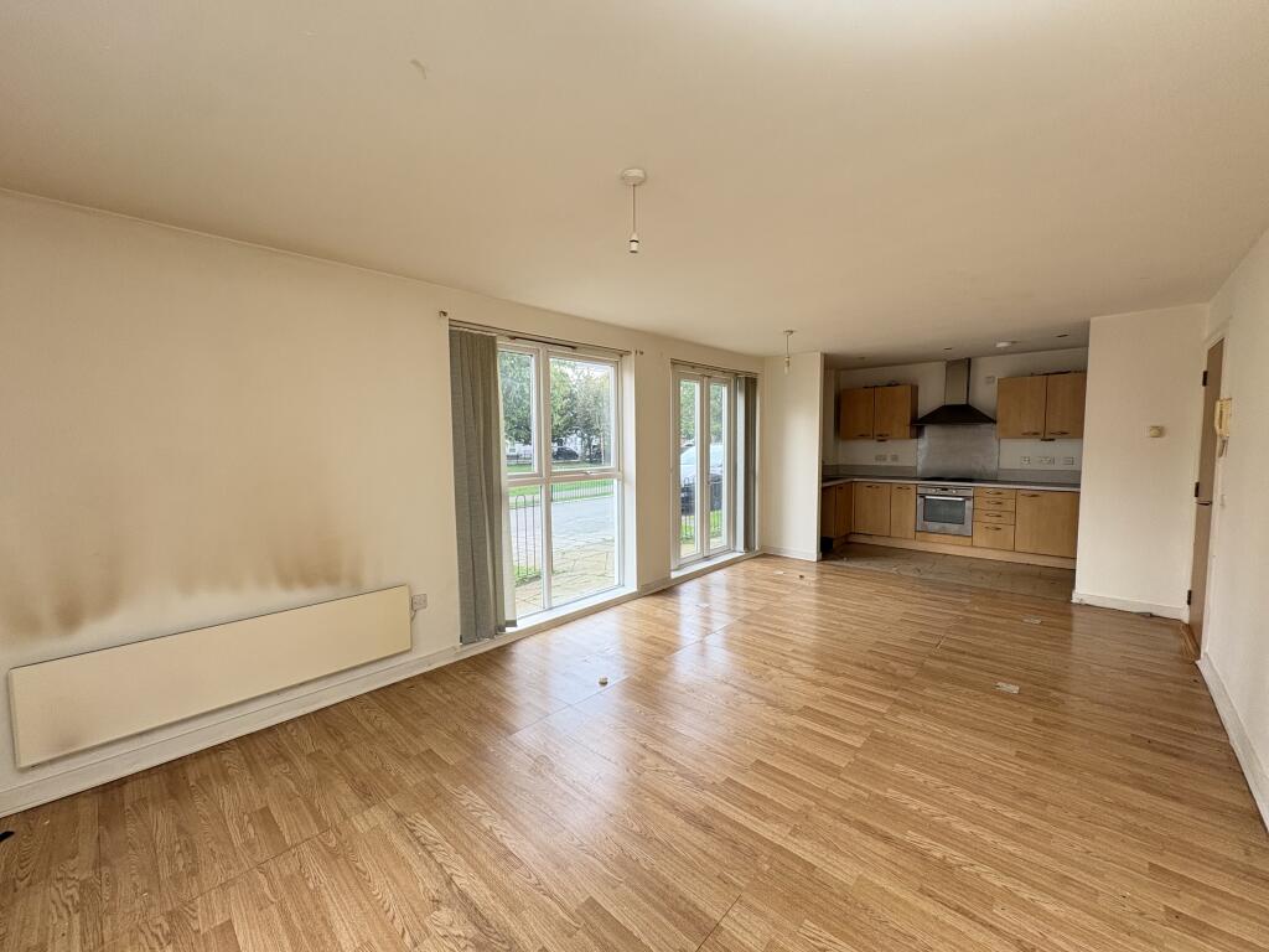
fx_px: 513
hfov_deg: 102.1
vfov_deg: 85.7
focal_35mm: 14
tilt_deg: -4.7
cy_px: 476
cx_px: 634
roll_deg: +0.4
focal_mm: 2.22
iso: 250
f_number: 2.2
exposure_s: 1/78
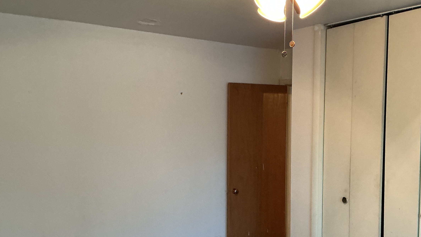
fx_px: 458
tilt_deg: -6.5
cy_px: 160
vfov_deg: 28.8
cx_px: 239
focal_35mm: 41
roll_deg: +0.4
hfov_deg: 49.3
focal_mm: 3
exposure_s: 1/60
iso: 250
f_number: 1.8
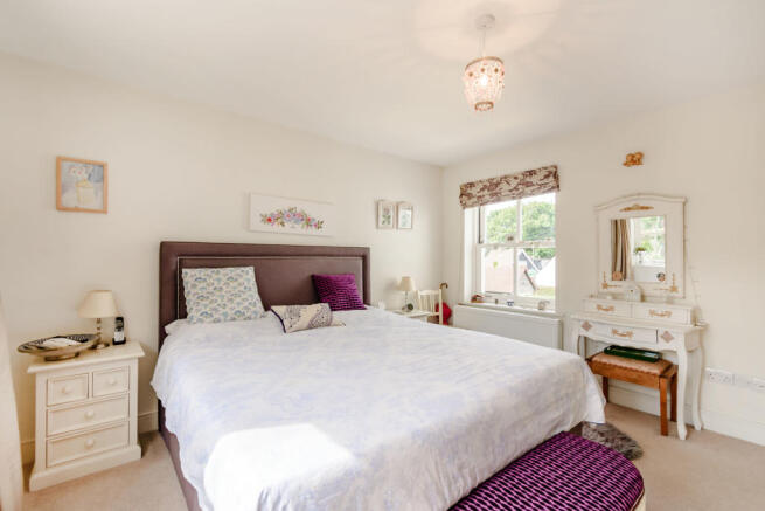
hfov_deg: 100.4
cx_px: 382
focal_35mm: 15
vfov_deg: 77.4
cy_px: 256
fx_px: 319
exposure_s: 1/100
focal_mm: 10
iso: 100
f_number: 8
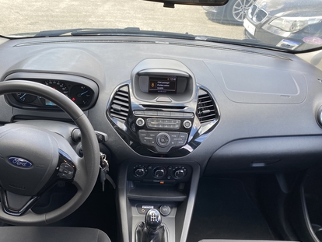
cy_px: 147
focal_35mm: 32
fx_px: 298
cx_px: 147
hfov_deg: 56.7
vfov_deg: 43.9
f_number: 1.8
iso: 32
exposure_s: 1/122
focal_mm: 4.25
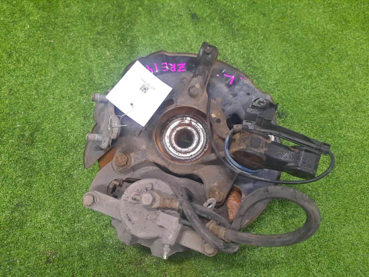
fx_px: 266
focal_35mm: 25
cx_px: 184
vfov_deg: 54.9
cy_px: 138
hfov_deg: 69.4
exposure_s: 1/33
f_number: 2
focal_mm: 4.6
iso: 346
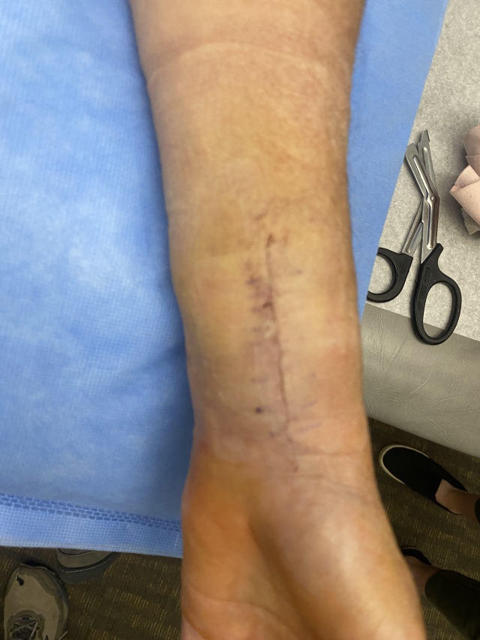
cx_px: 240
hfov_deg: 53.1
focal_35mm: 26
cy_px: 320
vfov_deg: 67.3
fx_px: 481
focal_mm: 4.25
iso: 200
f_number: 1.8
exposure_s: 1/60
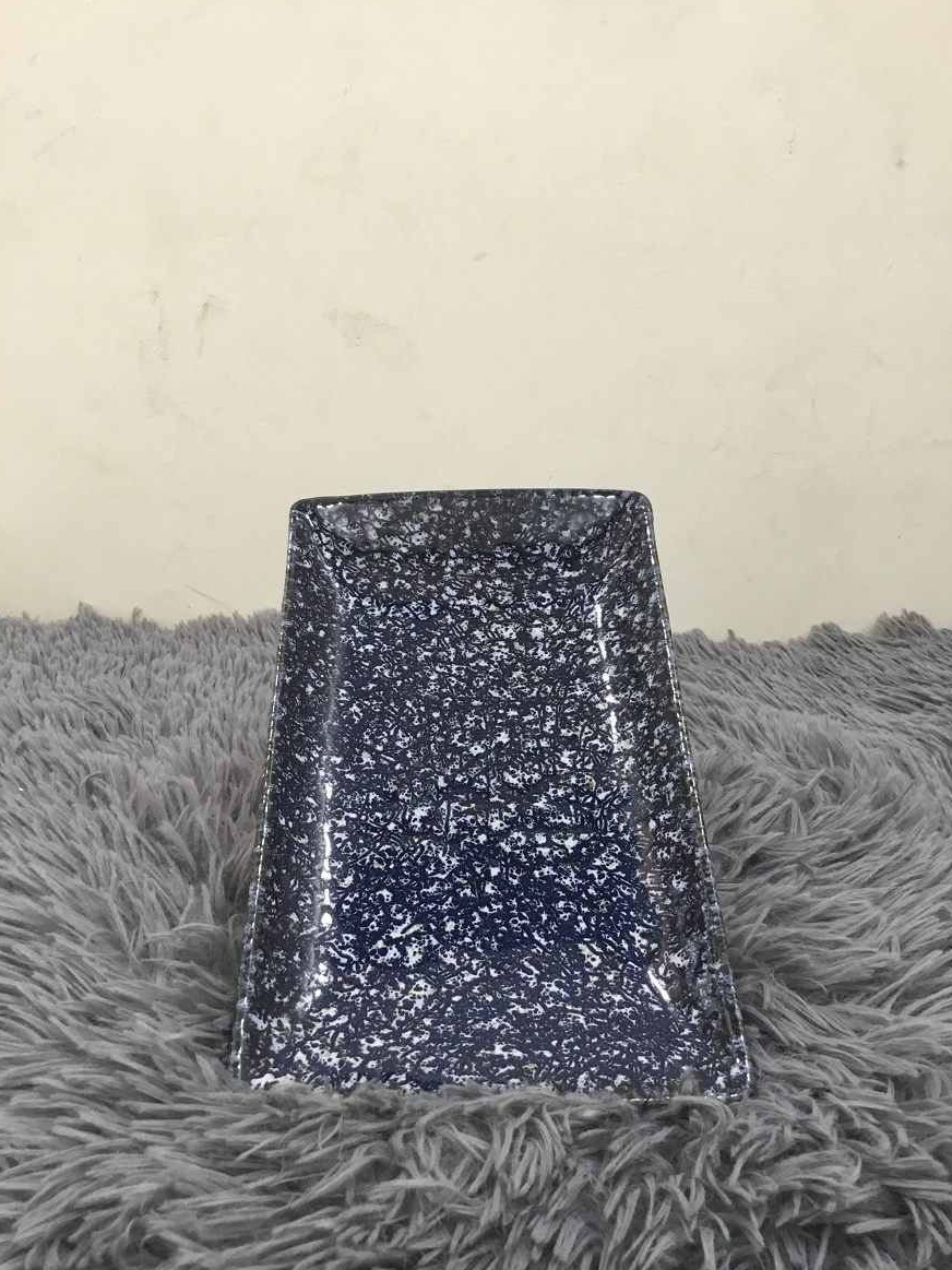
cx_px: 479
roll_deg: -0.1
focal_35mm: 32
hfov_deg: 44.2
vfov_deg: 56.8
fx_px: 1174
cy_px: 643
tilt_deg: -14.7
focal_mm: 3.3
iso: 80
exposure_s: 1/33
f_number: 2.4
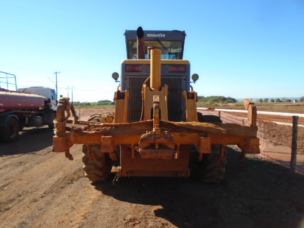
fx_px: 228
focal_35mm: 26
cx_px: 152
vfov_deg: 53.1
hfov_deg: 67.3
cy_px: 114
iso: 100
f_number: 3.2
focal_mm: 4.6
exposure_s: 1/500
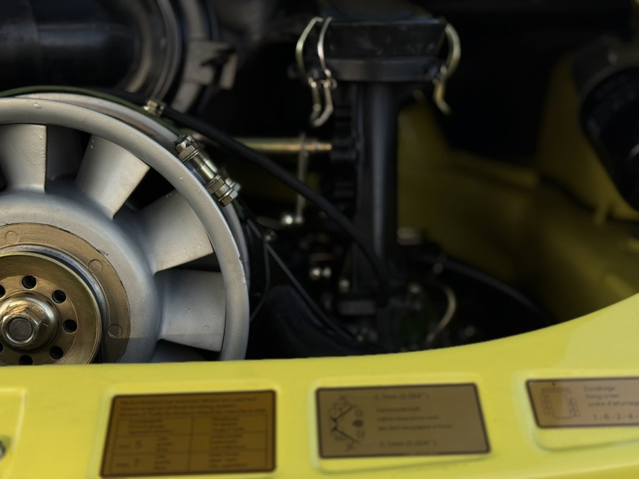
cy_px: 240
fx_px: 886
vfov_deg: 30.3
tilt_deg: -16.0
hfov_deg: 39.7
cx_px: 320
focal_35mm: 48
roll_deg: -3.4
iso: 64
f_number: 1.78
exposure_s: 1/1353
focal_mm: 6.76
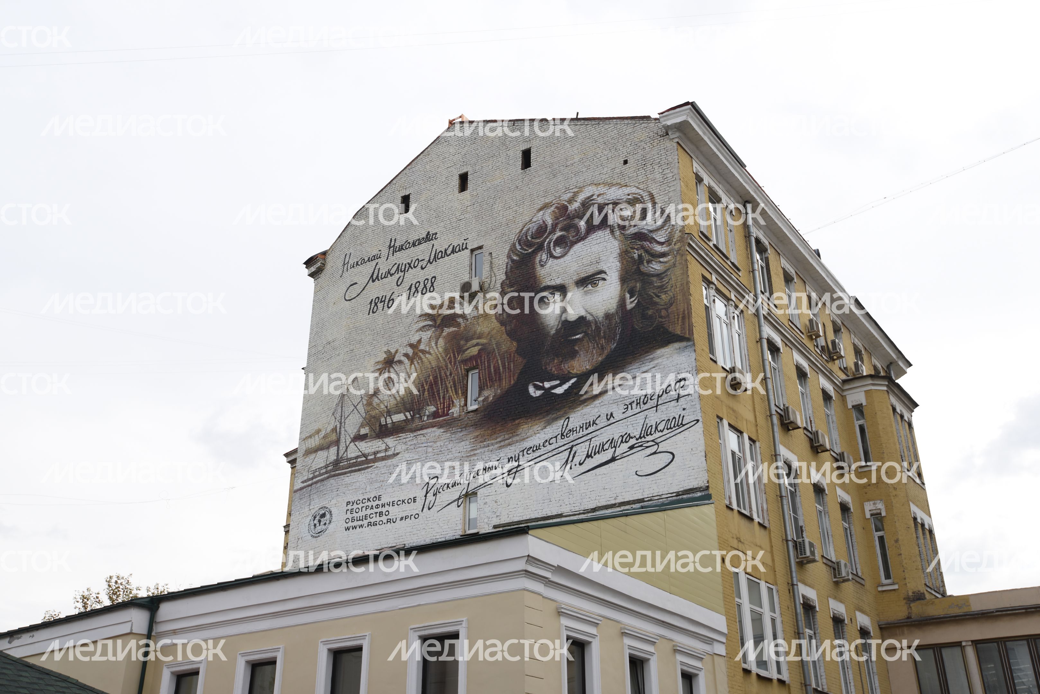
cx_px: 520
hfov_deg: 54.4
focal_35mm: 35
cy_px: 347
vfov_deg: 37.9
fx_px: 1011
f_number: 5
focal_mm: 35
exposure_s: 1/200
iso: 64
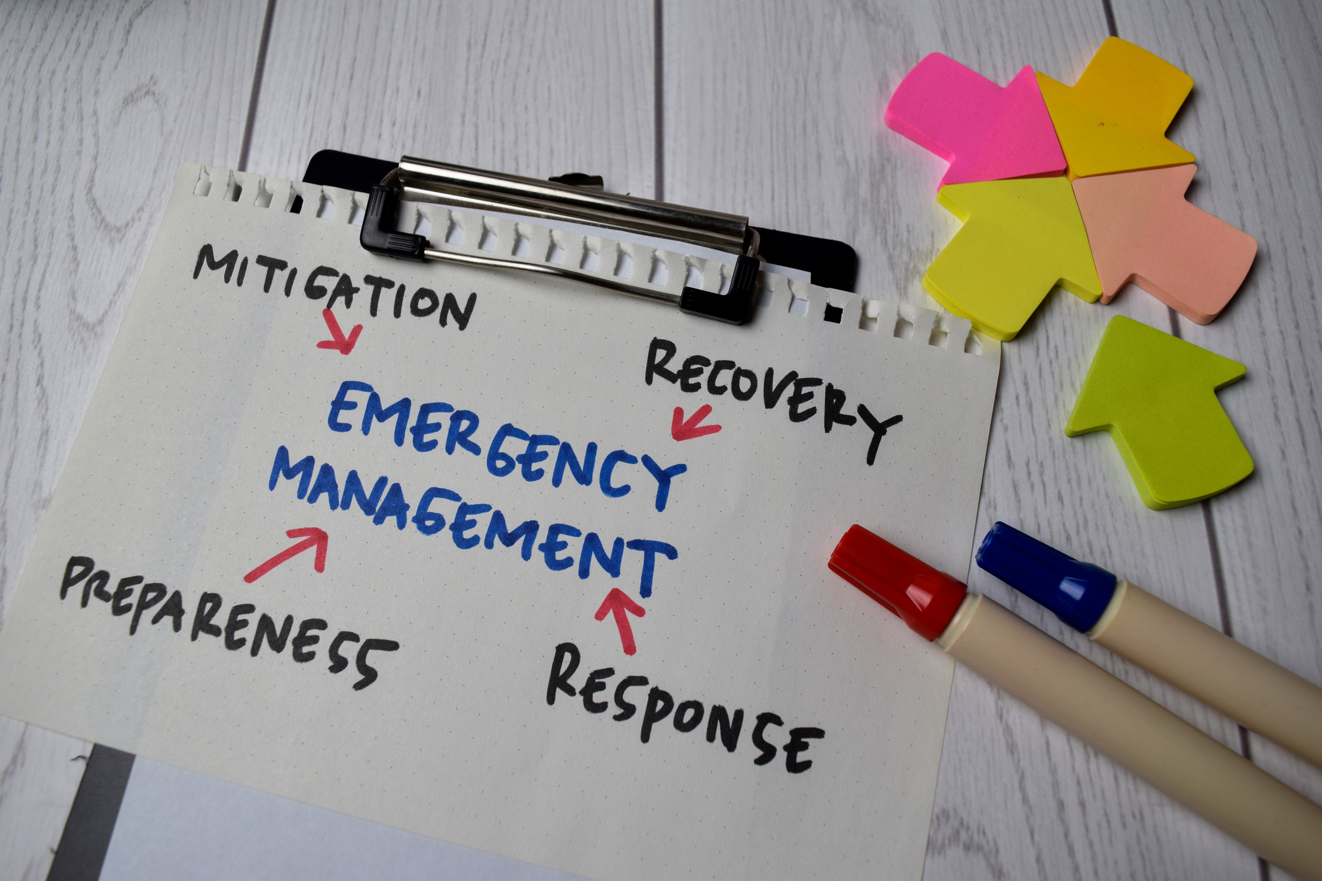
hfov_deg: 61.9
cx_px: 661
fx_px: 1102
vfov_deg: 43.6
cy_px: 440
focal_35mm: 30
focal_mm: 20
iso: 400
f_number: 6.3
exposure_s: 1/60
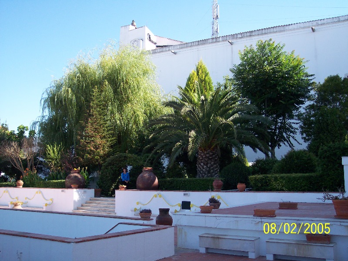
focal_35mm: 38
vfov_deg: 37.7
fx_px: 382
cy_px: 130
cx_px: 174
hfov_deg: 49.0
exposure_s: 1/700
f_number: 2.8
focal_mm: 8
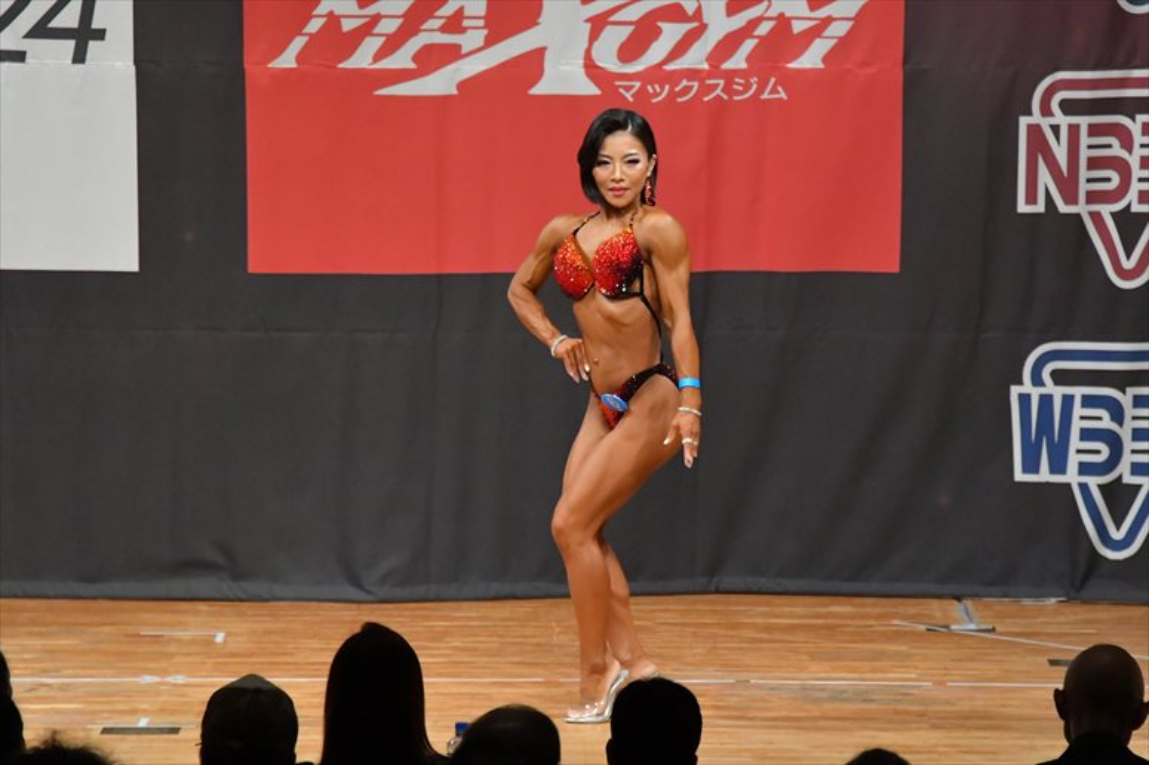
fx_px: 9092
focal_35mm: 285
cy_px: 382
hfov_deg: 7.2
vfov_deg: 4.8
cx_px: 574
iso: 8000
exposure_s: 1/400
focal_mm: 190
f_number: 5.6
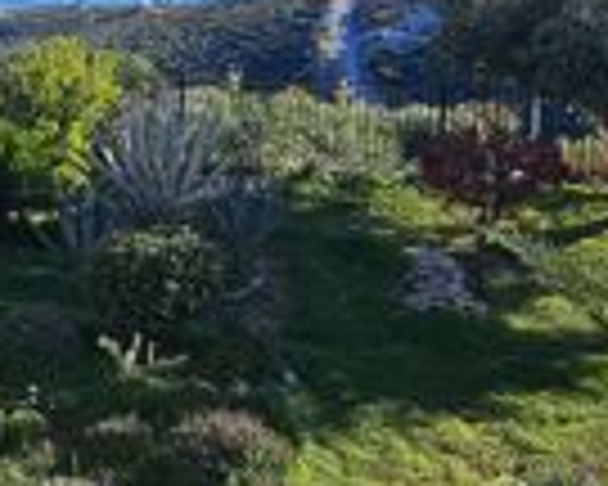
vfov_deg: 28.5
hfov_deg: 33.0
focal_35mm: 50
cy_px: 4
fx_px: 900
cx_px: -52
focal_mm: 2.2
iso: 50
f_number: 2.2
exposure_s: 1/2246
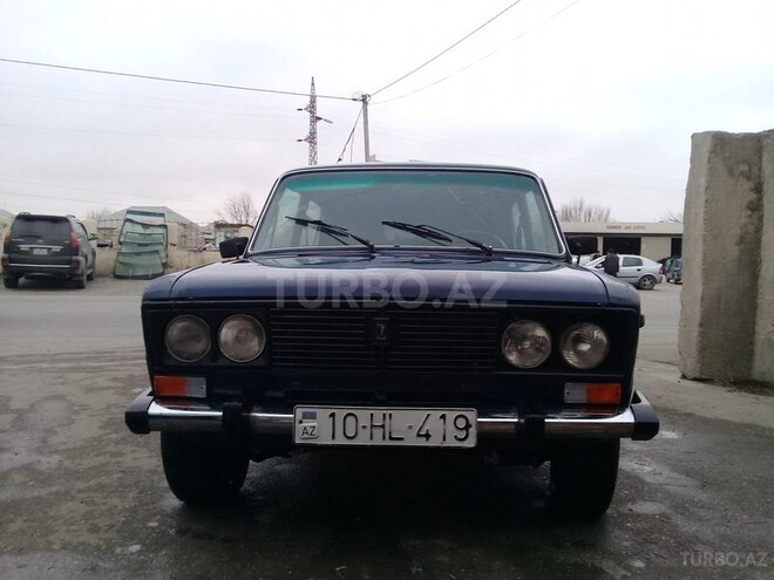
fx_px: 693
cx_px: 387
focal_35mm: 31
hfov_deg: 58.4
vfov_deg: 45.4
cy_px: 290
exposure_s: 1/33
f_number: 2.2
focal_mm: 3.3
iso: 50
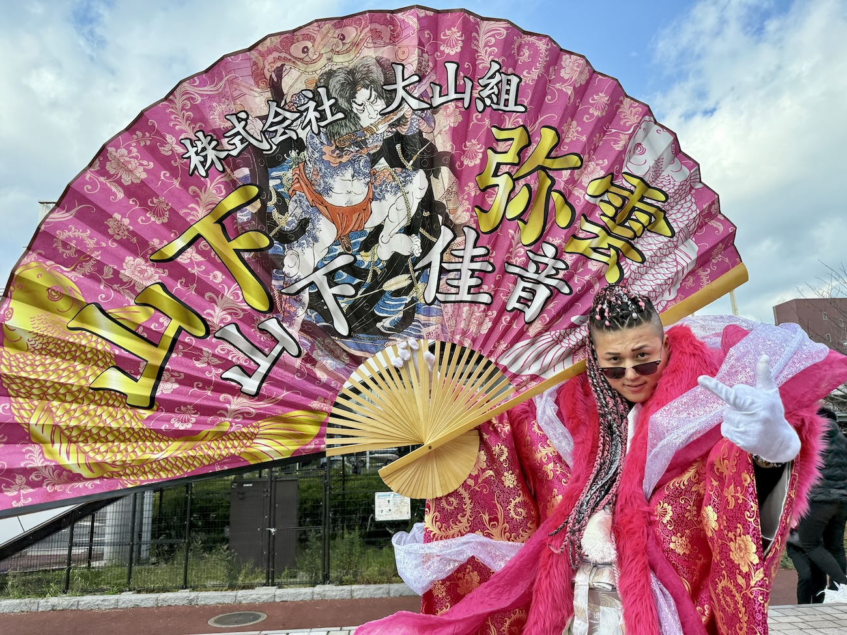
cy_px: 318
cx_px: 424
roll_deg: +2.6
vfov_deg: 56.8
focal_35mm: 24
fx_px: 587
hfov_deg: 71.6
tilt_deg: +12.0
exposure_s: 1/1585
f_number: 1.78
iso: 100
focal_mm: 6.76
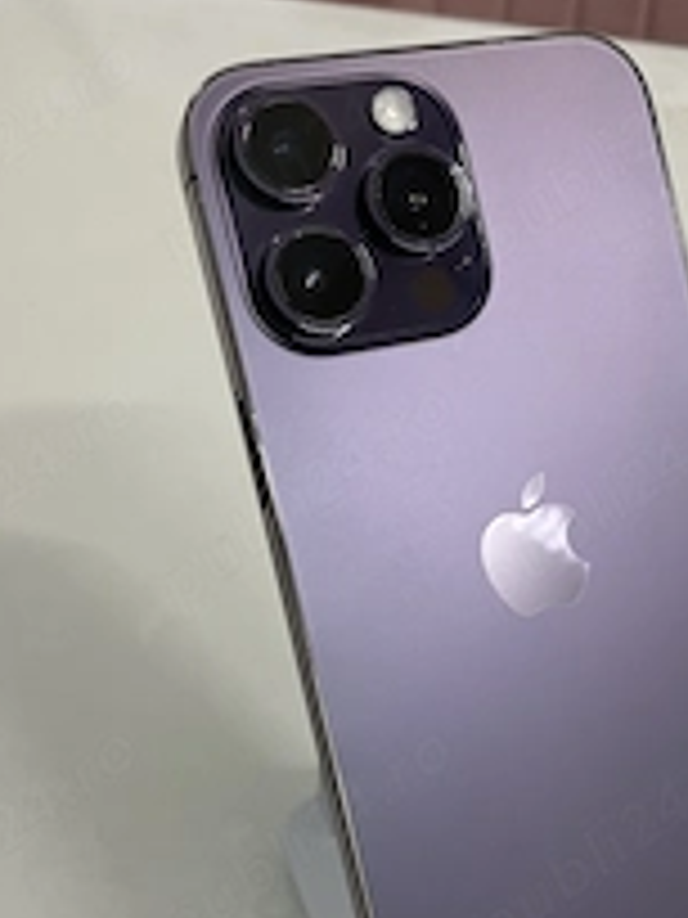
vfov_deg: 37.3
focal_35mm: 51
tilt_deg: -41.0
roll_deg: -7.3
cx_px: 463
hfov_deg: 28.4
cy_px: 572
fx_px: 1352
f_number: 1.6
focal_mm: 4.2
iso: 100
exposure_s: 1/121
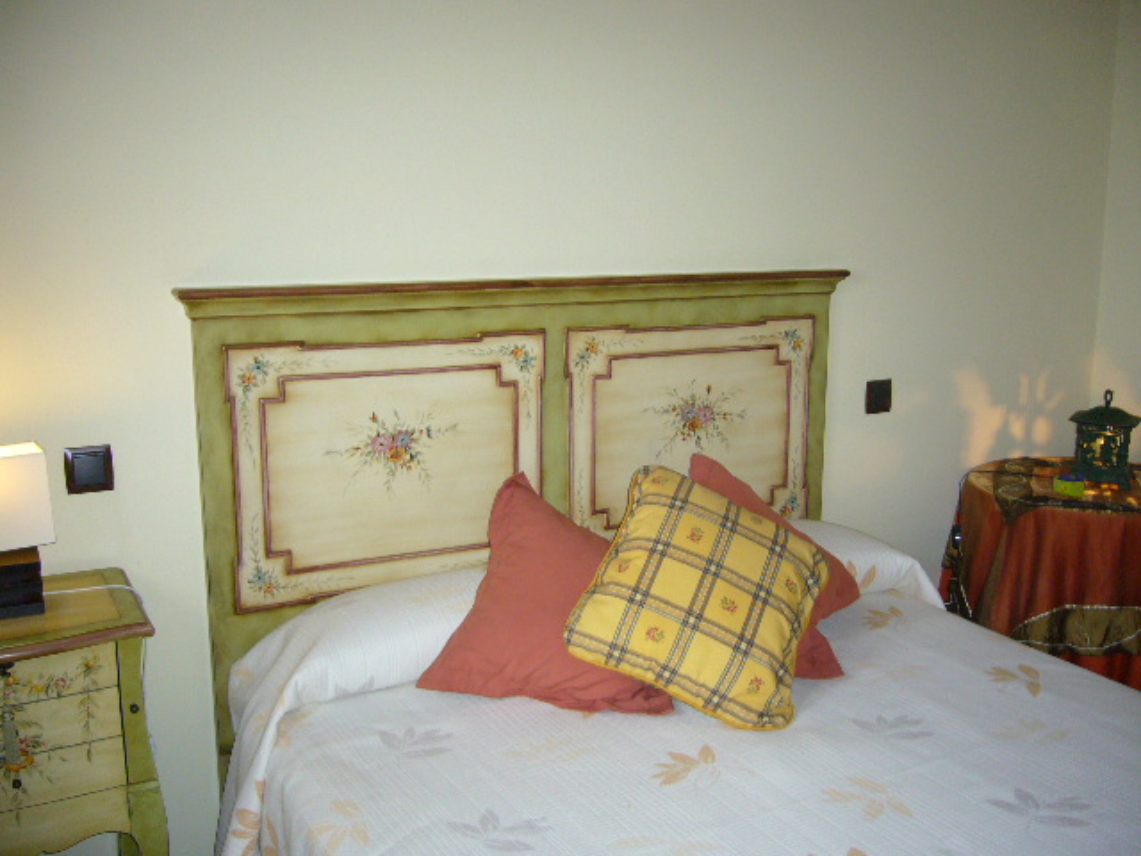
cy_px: 428
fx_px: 1154
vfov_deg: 40.7
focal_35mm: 35
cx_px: 570
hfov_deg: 52.6
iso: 160
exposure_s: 1/30
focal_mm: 5.8
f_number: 2.8
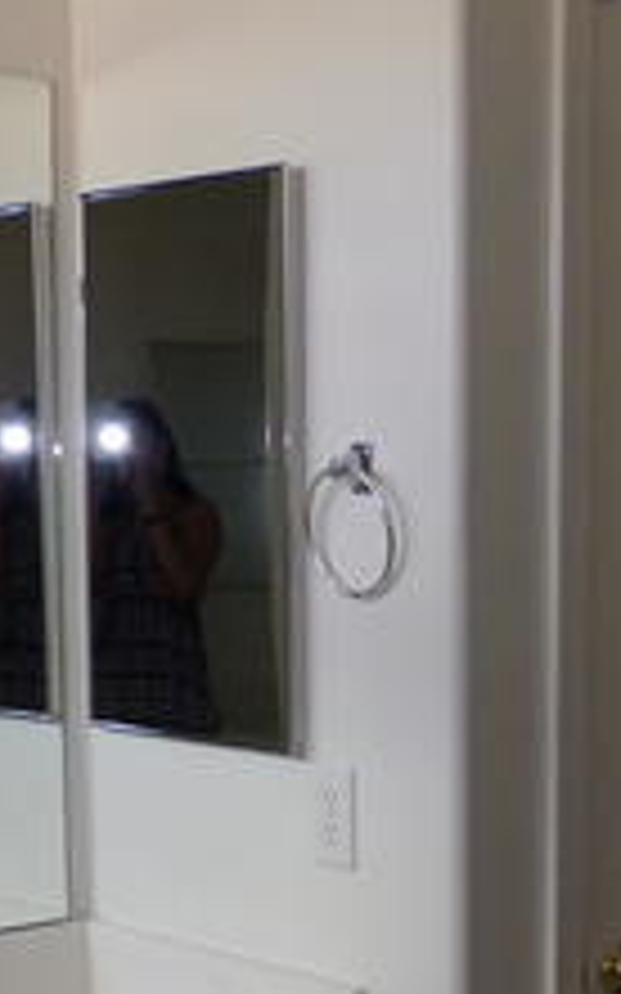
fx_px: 2195
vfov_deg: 25.0
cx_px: 531
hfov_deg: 15.9
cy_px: 814
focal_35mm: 81
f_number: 3.4
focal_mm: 5.9
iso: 125
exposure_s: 1/40
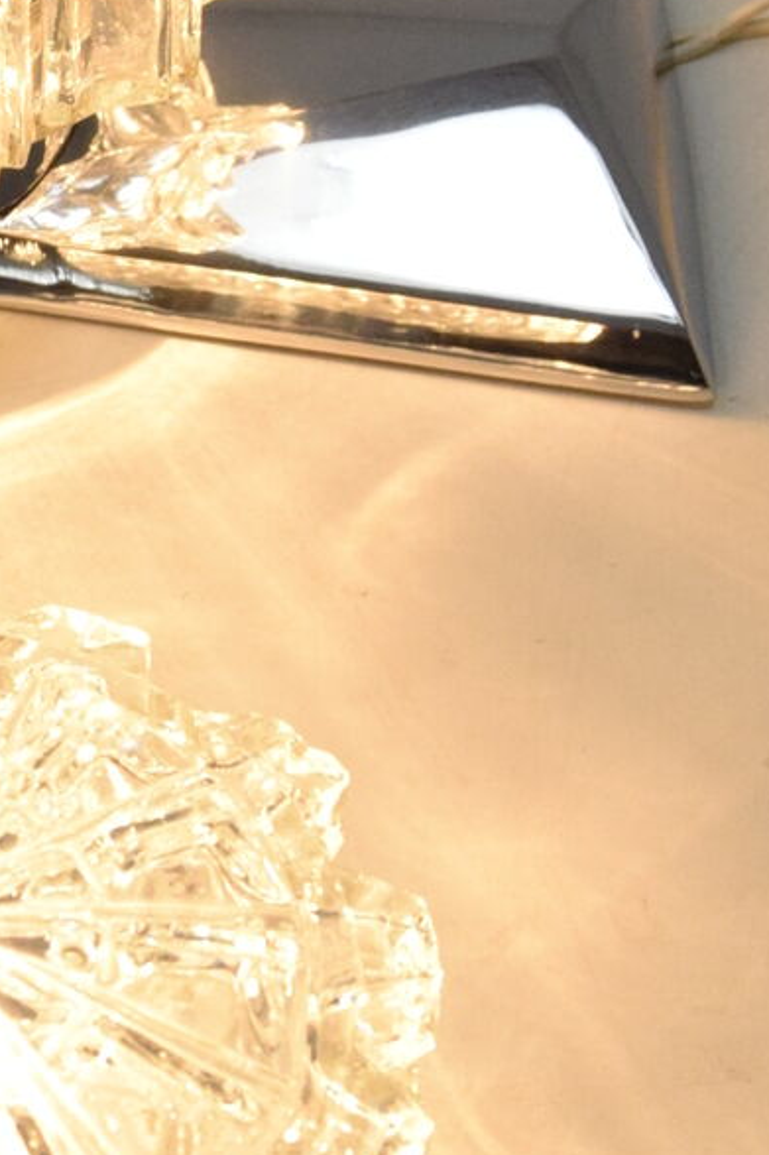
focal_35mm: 133
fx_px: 4264
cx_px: -168
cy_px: 364
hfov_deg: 10.1
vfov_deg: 15.4
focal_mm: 26
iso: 1600
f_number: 8
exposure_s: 1/250
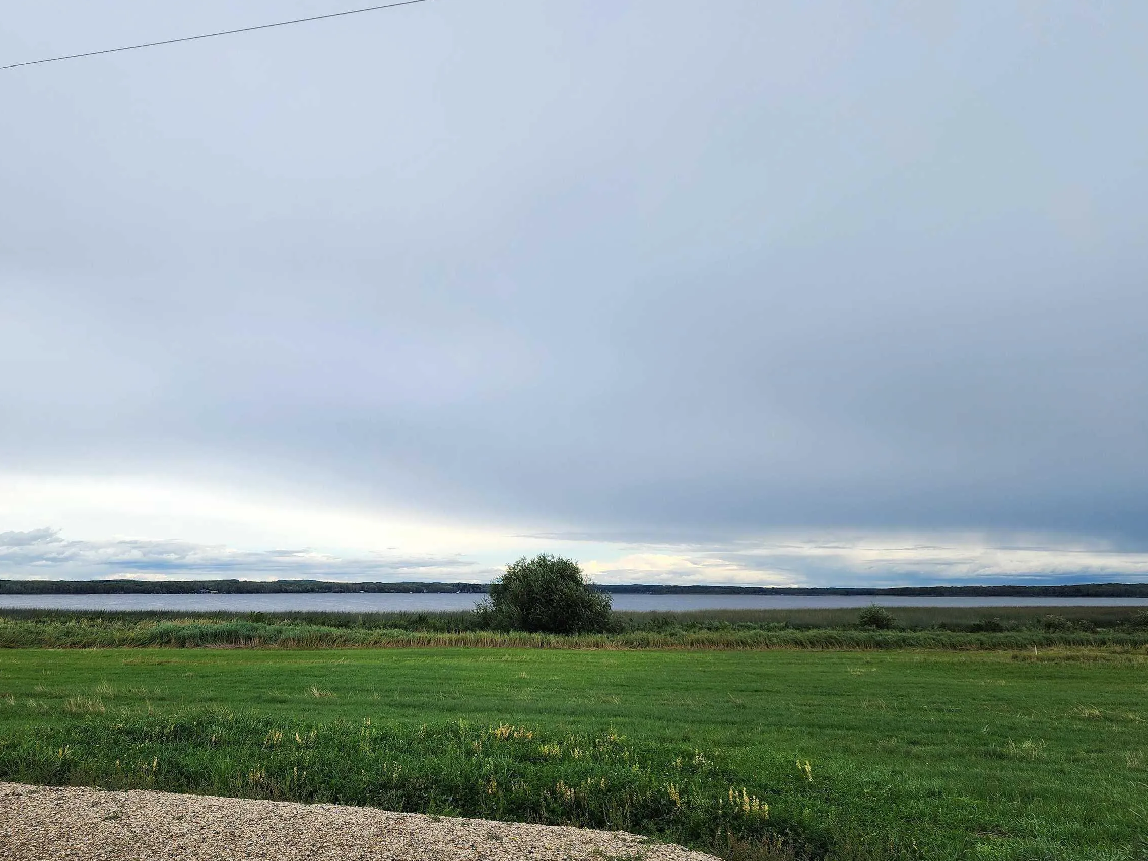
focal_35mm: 31
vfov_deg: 45.3
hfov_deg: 57.7
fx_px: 1028
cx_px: 437
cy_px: 505
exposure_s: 1/765
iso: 12
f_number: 1.8
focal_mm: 6.4
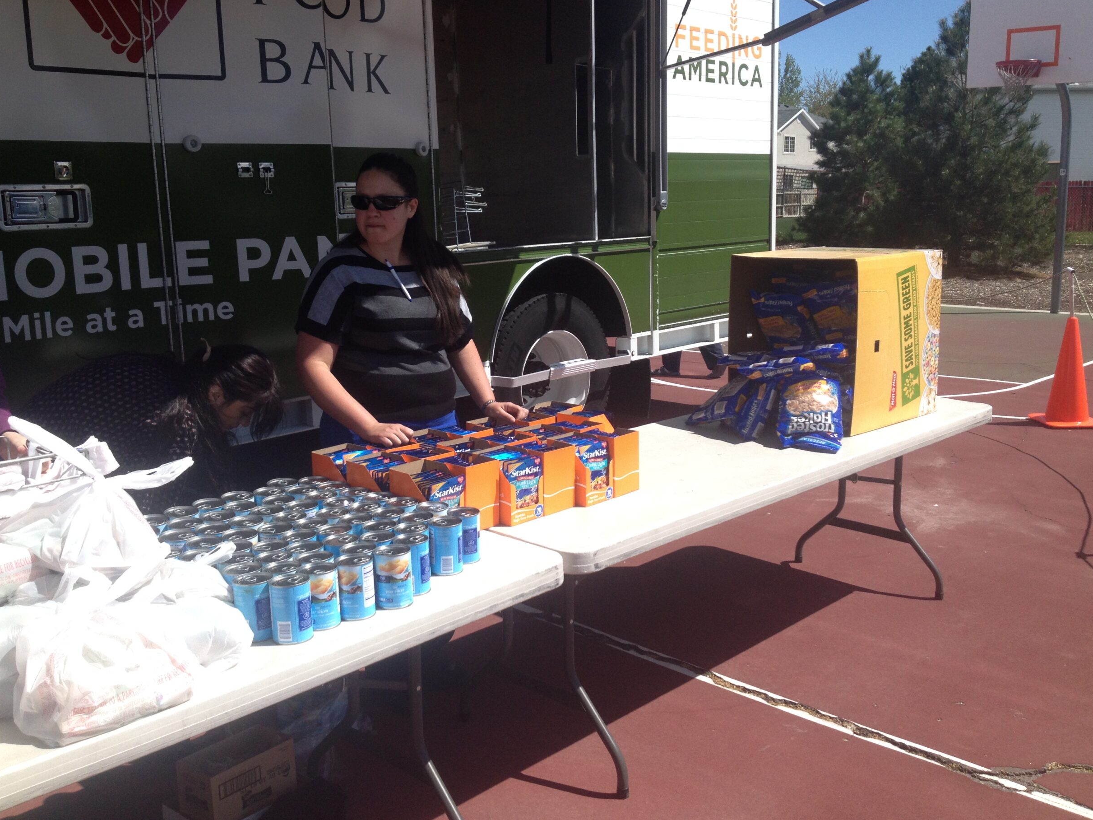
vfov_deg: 38.6
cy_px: 389
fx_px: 1168
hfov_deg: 50.1
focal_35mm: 37
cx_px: 533
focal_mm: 4.28
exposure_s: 1/1972
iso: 64
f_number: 2.4
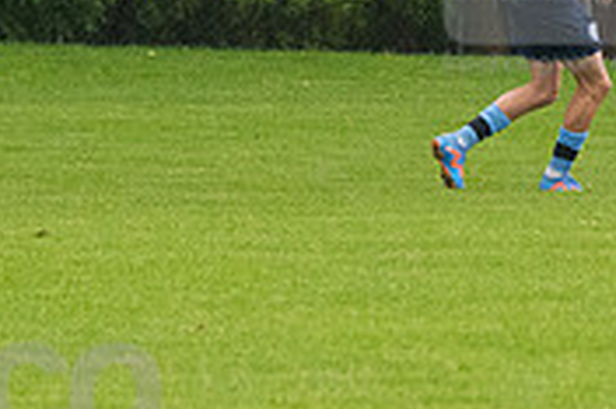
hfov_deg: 2.1
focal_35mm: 991
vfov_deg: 1.4
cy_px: -49
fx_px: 16941
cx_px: 550
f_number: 4.5
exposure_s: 1/2000
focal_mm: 200
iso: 2500
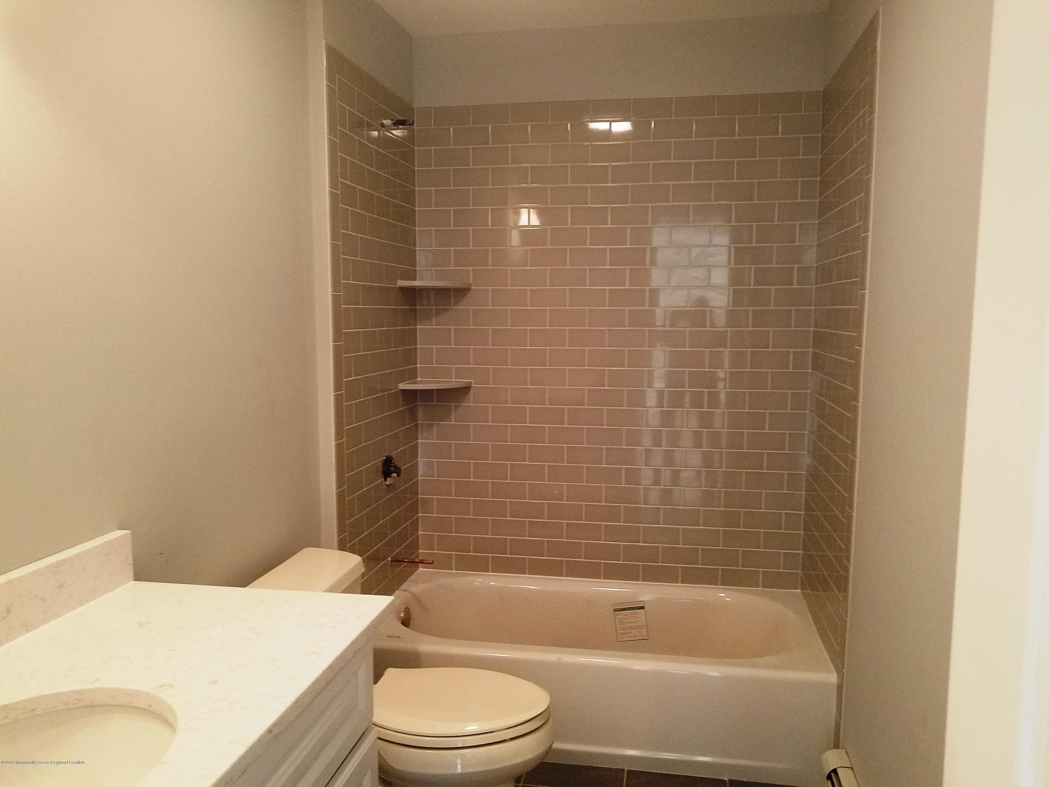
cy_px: 394
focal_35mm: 26
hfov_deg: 67.3
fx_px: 788
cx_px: 524
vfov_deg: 53.1
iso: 160
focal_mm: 4.2
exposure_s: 1/60
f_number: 1.7
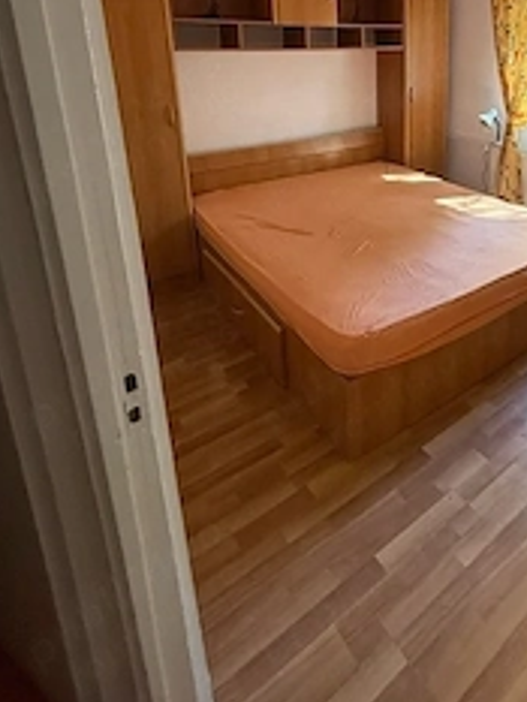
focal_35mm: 24
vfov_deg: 66.2
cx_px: 419
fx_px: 487
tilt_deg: -11.7
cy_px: 160
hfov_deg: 53.3
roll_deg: +0.1
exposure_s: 1/84
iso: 400
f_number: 2.2
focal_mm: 2.22
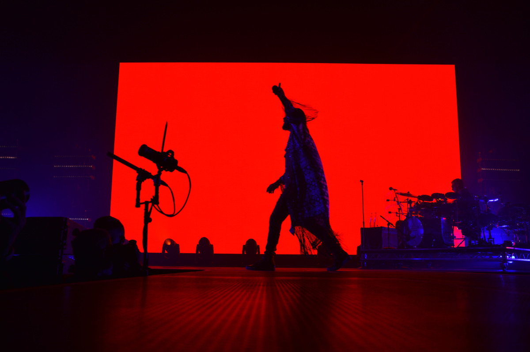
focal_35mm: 33
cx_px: 265
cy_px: 176
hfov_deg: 57.3
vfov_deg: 39.9
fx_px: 485
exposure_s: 1/160
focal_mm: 22
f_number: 6.3
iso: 100
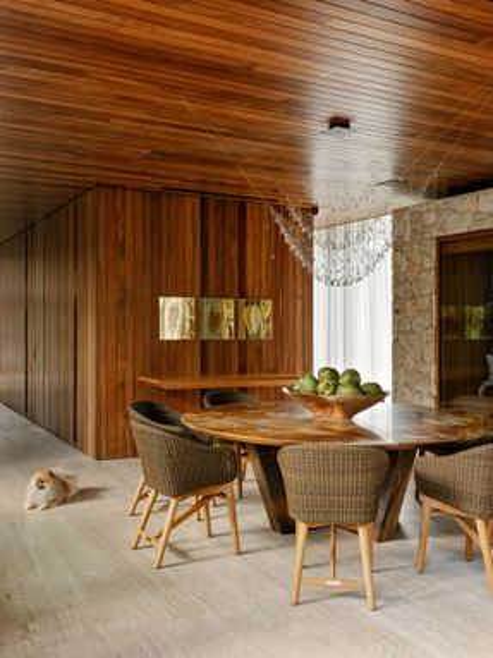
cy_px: 329
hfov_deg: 41.8
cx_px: 246
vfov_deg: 54.0
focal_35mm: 34
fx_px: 646
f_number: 9
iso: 200
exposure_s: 1/2.5
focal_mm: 43.3
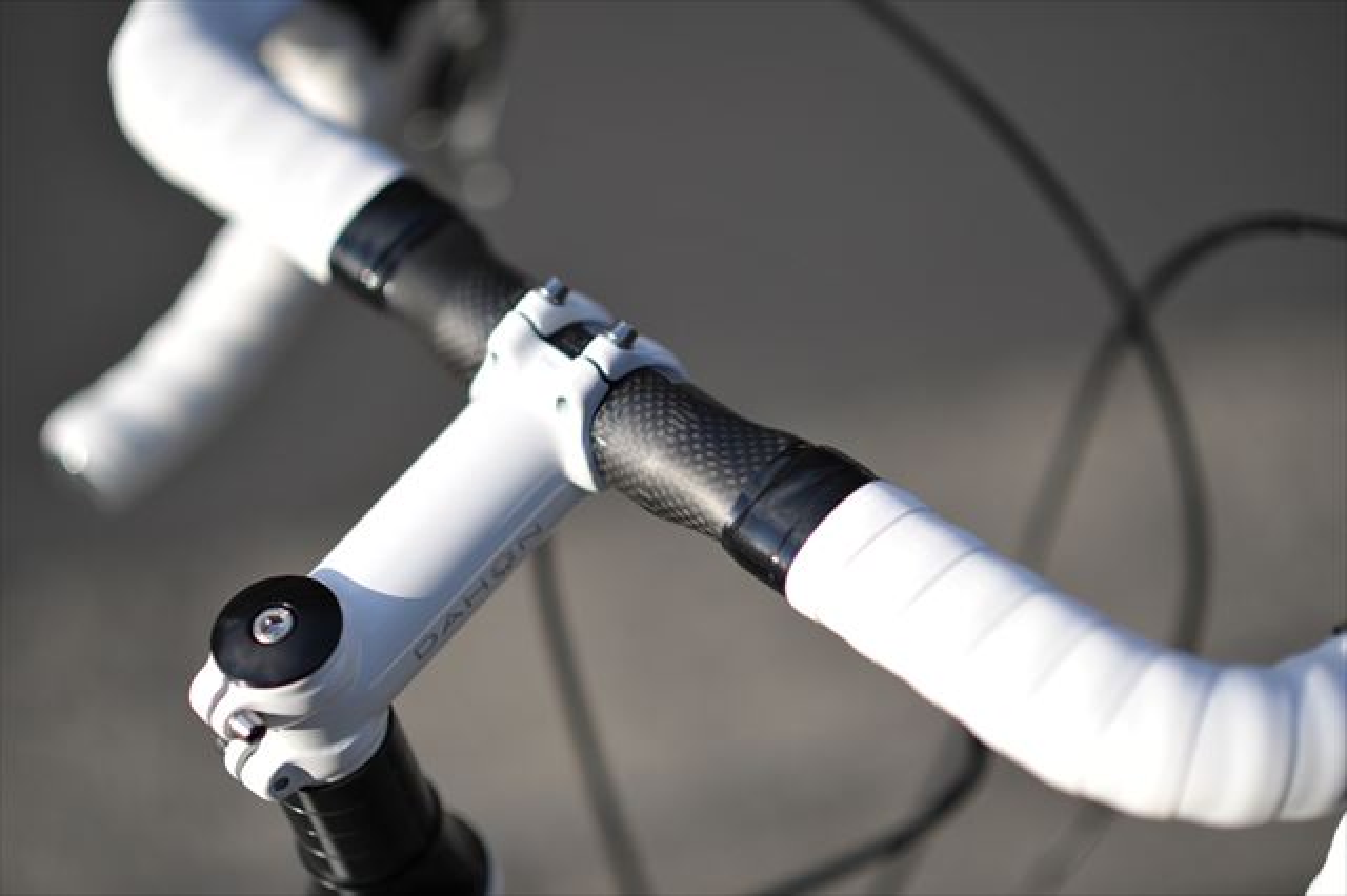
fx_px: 3179
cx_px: 674
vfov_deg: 16.1
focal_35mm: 85
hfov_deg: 23.9
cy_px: 448
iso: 200
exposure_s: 1/3200
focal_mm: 85
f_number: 1.8
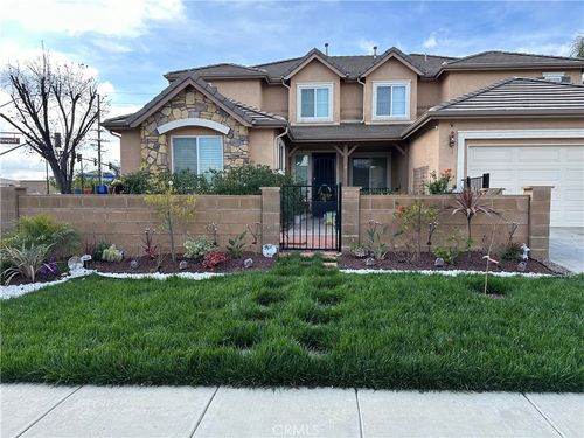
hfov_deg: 71.6
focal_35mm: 24
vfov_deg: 56.8
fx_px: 405
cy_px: 219
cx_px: 292
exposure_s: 1/1029
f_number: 1.78
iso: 80
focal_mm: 6.86
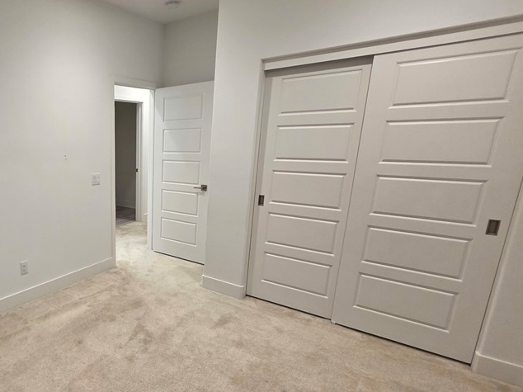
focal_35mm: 21
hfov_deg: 70.8
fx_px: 317
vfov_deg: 63.2
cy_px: 221
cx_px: 101
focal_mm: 2.2
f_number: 1.9
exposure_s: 1/120
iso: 250
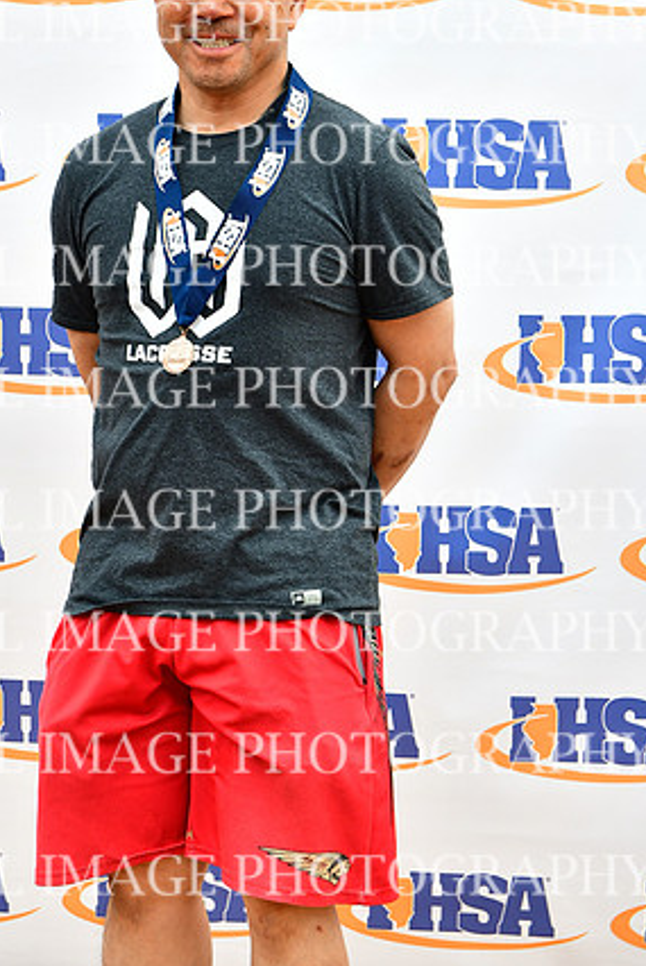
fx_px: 2739
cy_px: 327
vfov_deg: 19.9
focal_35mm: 102
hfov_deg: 13.4
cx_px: 219
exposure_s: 1/250
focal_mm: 50
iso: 320
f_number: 6.3
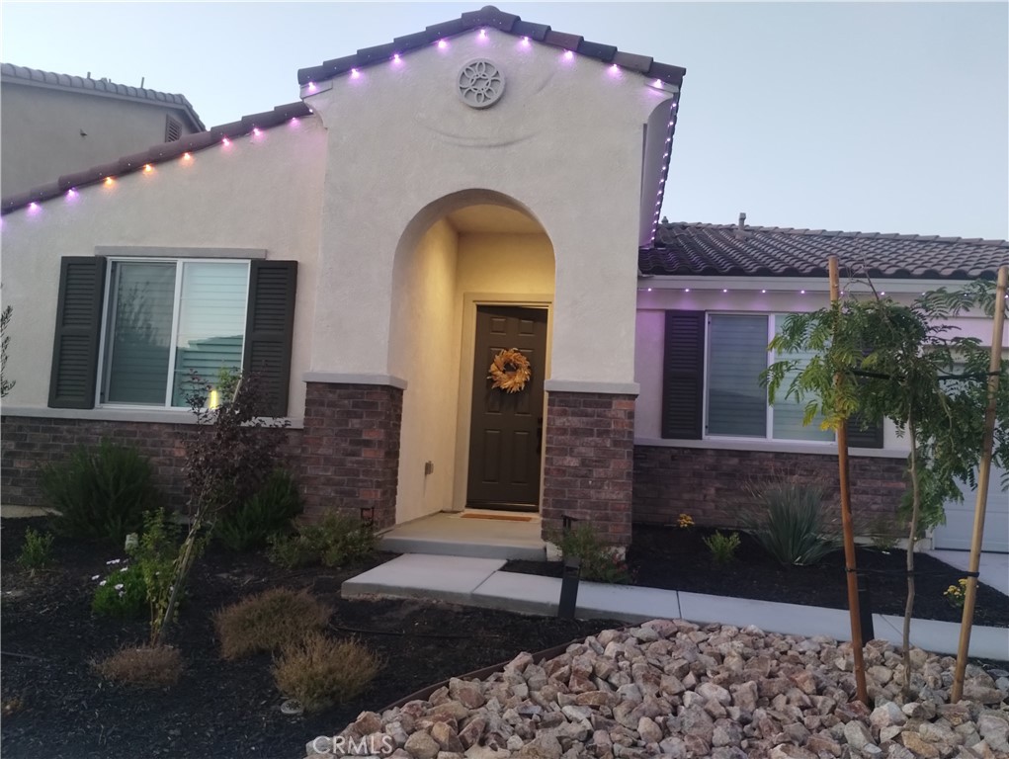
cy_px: 380
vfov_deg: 49.8
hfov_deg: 63.4
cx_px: 504
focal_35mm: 28
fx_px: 817
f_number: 1.8
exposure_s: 1/30
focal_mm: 4.27
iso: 813
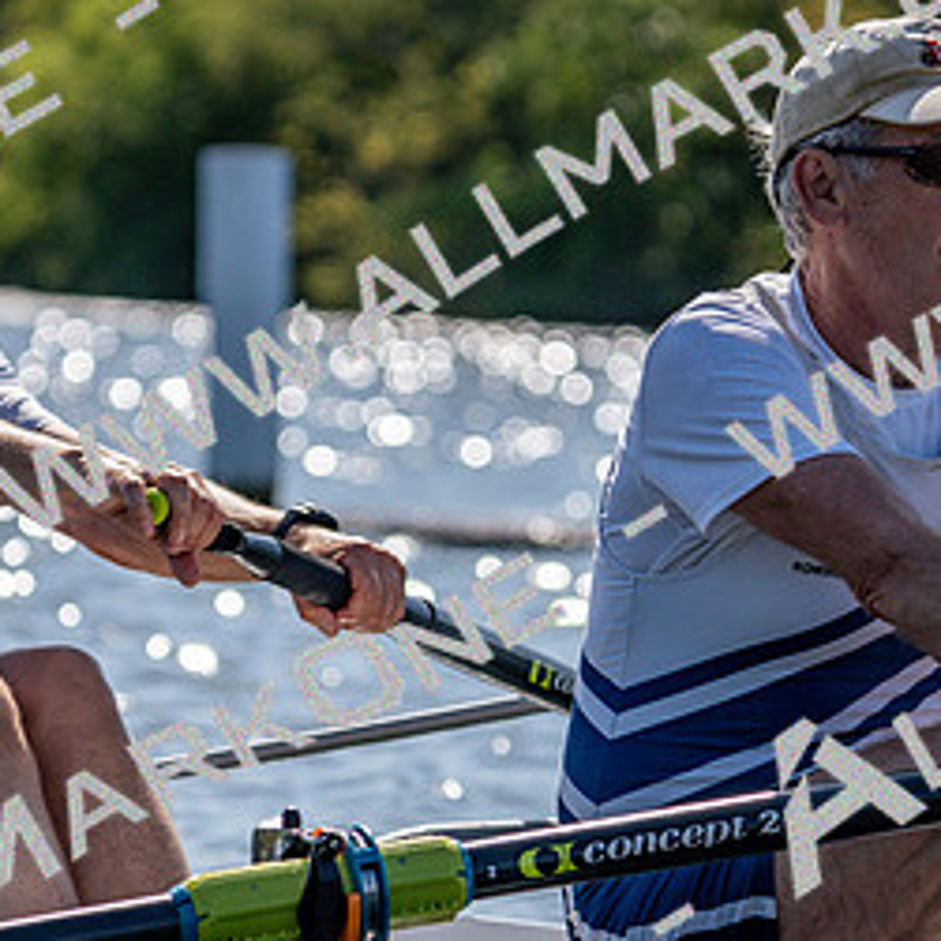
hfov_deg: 4.5
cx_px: 454
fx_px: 12087
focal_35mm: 393
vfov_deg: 4.5
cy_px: 542
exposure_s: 1/2000
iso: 200
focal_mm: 200
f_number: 5.6
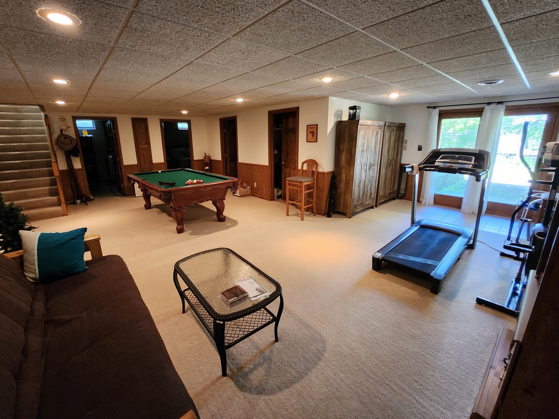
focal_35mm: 14
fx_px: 226
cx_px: 265
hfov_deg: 102.0
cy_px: 201
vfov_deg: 85.6
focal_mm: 1.7
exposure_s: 1/30
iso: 400
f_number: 2.2
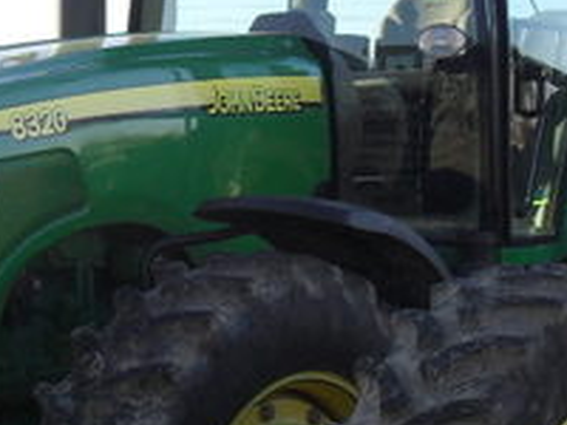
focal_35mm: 95
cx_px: 252
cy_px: 224
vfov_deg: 15.6
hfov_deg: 20.6
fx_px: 1556
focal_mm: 6.3
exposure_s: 1/350
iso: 100
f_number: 3.2
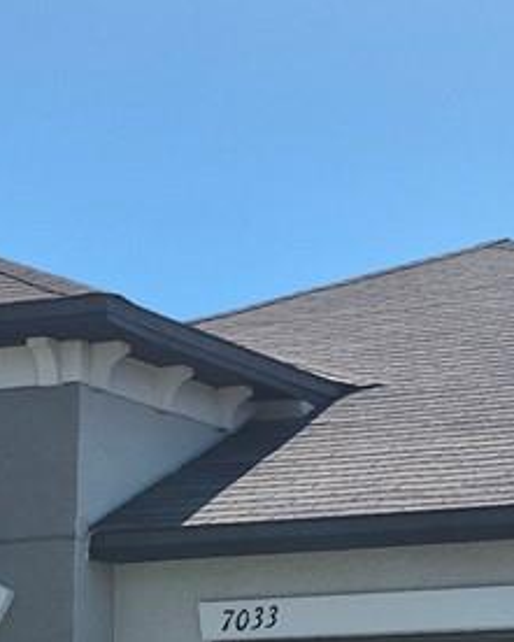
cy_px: 851
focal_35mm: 130
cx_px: -23
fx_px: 2471
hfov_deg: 11.7
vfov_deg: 14.2
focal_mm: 5.4
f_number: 1.8
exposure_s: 1/2880
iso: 25
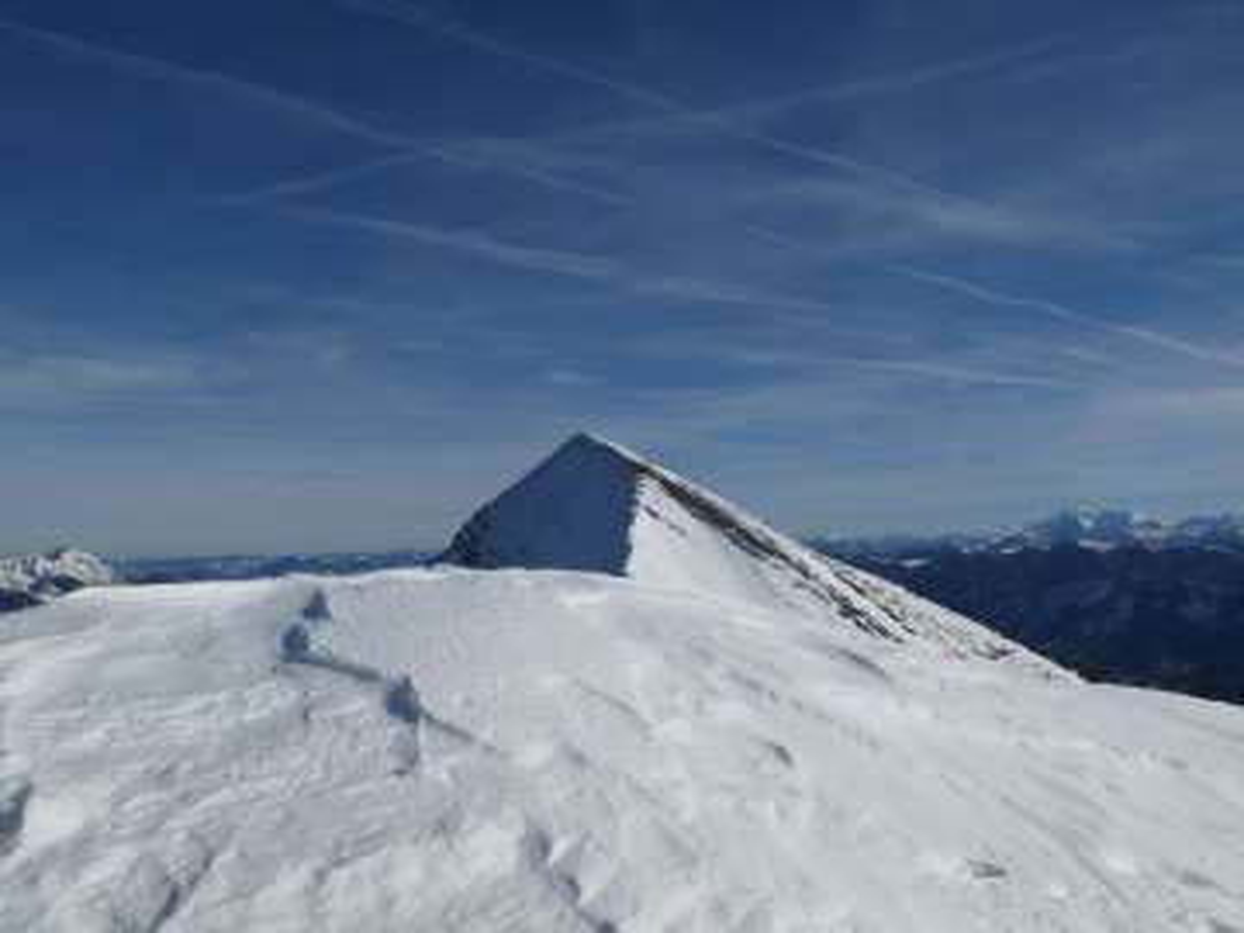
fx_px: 934
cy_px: 466
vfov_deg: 53.1
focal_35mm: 26
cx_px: 622
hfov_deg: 67.3
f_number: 6.3
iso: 80
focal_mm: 4.7
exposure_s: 1/1000
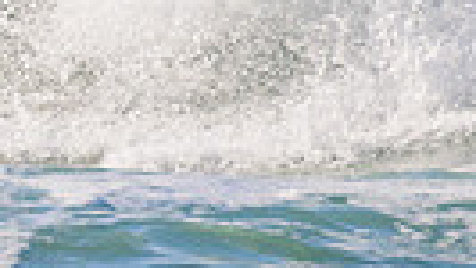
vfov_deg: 0.3
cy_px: -406
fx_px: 46021
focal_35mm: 3644
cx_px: -336
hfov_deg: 0.6
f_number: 11
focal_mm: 800
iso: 1600
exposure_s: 1/2000
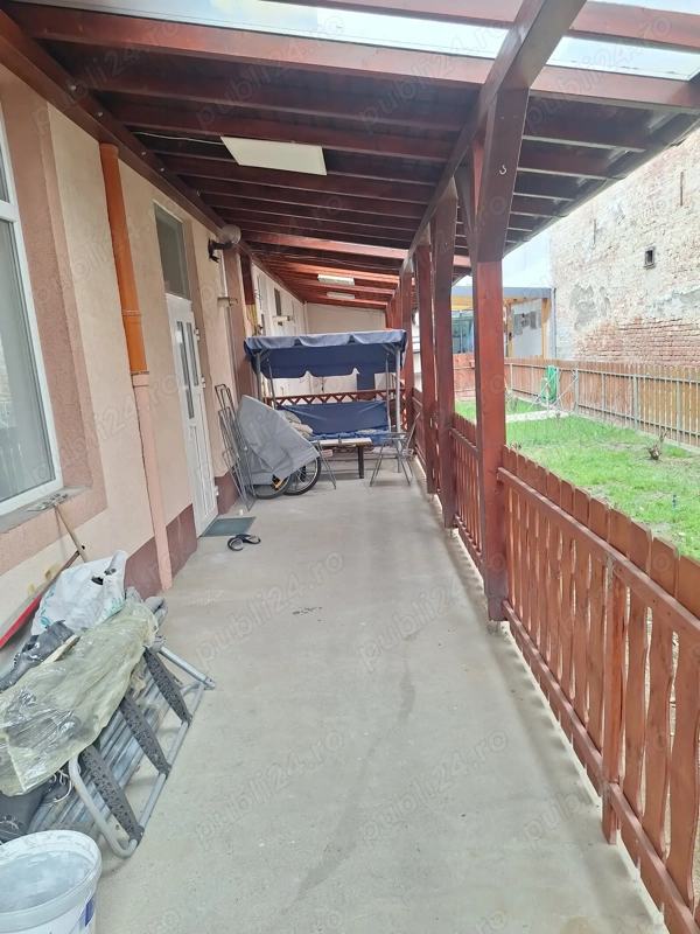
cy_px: 467
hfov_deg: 58.9
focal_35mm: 23
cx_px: 350
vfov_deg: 73.9
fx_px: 620
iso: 40
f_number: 1.8
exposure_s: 1/111
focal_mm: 5.54
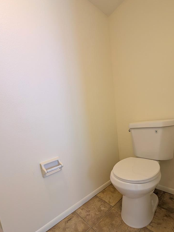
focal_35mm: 15
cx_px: 88
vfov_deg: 96.7
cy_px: 140
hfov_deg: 81.8
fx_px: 100
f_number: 1.7
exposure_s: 1/60
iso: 210
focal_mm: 2.02
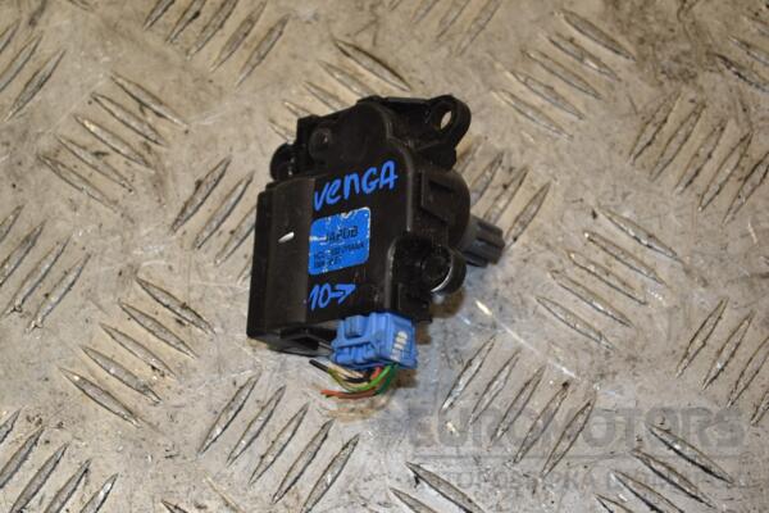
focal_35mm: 82
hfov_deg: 24.6
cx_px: 384
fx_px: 1762
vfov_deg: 16.6
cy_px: 256
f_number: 5.6
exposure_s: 1/125
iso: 400
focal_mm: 55
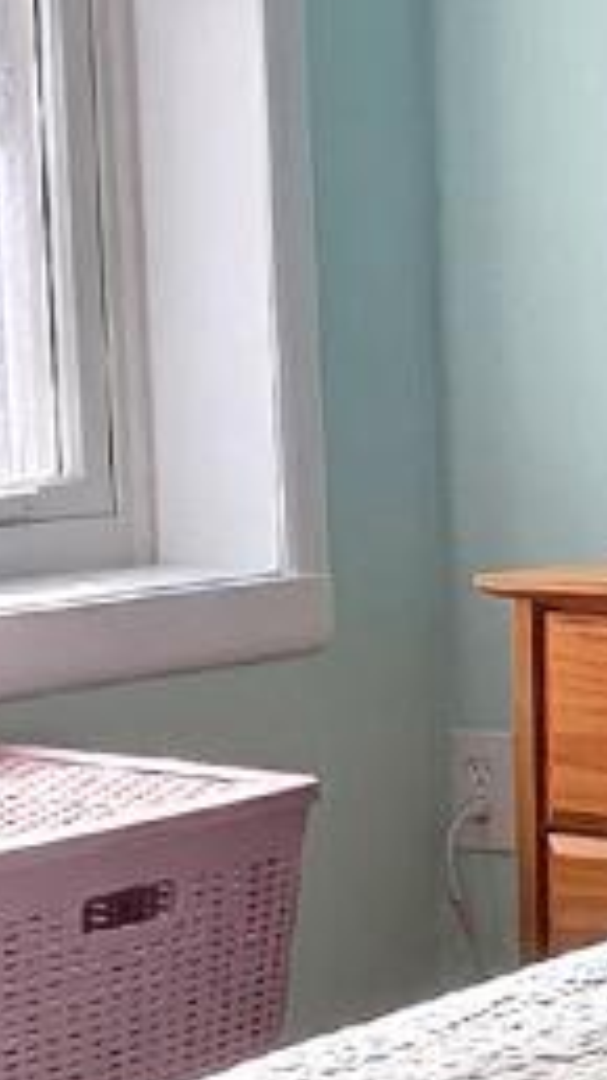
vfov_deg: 19.3
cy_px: 833
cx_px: 963
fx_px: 3150
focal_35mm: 110
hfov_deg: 10.6
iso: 64
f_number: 1.9
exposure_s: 1/120
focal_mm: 2.2
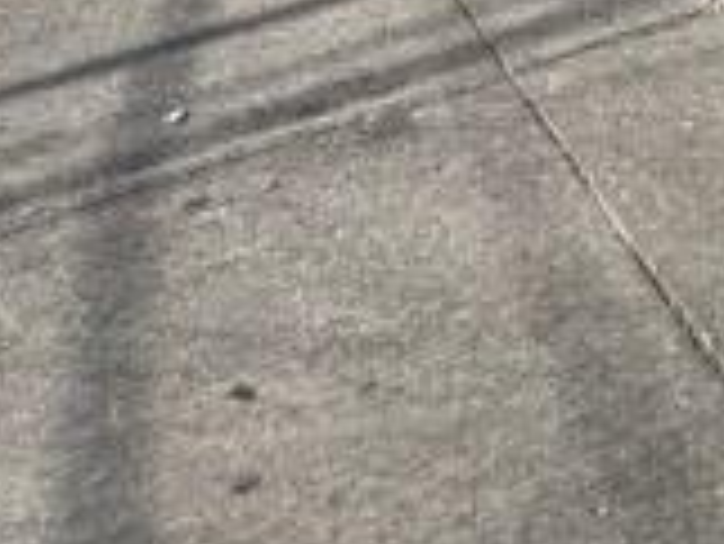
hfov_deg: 19.0
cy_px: -1066
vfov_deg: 11.1
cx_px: 1124
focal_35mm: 89
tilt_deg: +4.5
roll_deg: +0.3
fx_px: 1863
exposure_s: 1/932
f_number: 2.2
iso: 40
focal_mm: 2.22
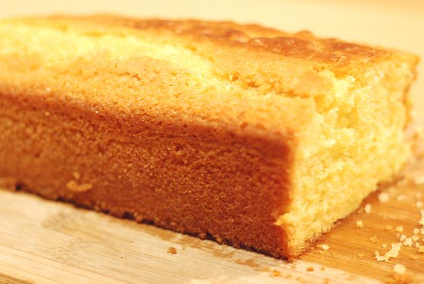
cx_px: 209
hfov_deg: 22.6
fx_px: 1062
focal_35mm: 90
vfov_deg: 15.2
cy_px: 121
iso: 1600
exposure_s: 1/20
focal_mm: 50
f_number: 2.8
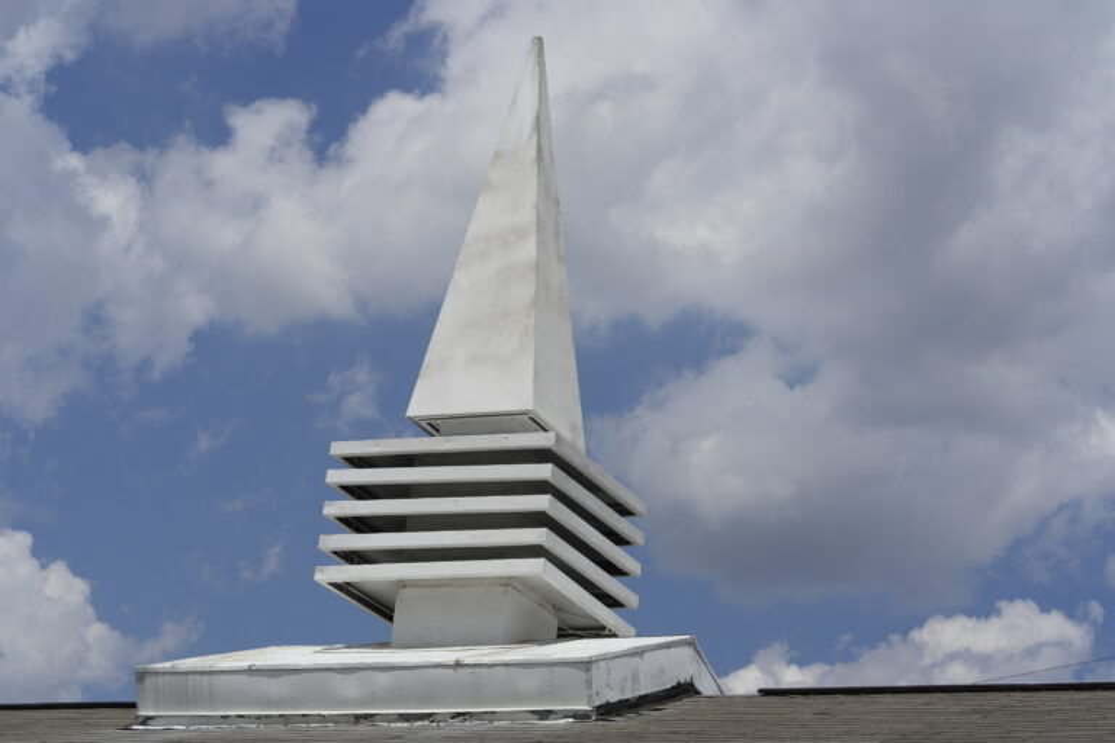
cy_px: 372
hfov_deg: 26.3
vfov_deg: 17.7
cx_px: 558
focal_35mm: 77
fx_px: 2385
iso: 100
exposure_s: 1/400
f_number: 10
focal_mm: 50
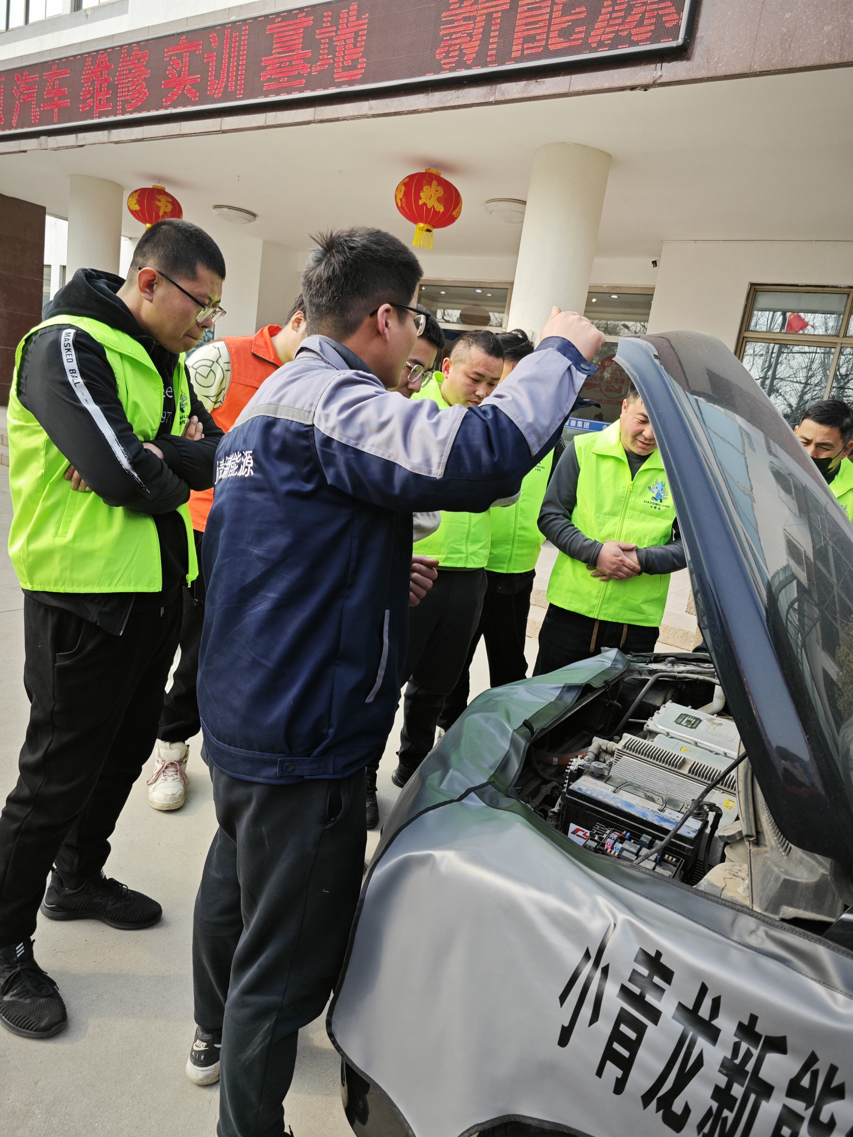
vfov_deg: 73.9
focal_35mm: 23
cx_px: 426
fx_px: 756
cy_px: 568
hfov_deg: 58.9
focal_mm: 5.43
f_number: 1.8
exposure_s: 1/679
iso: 50
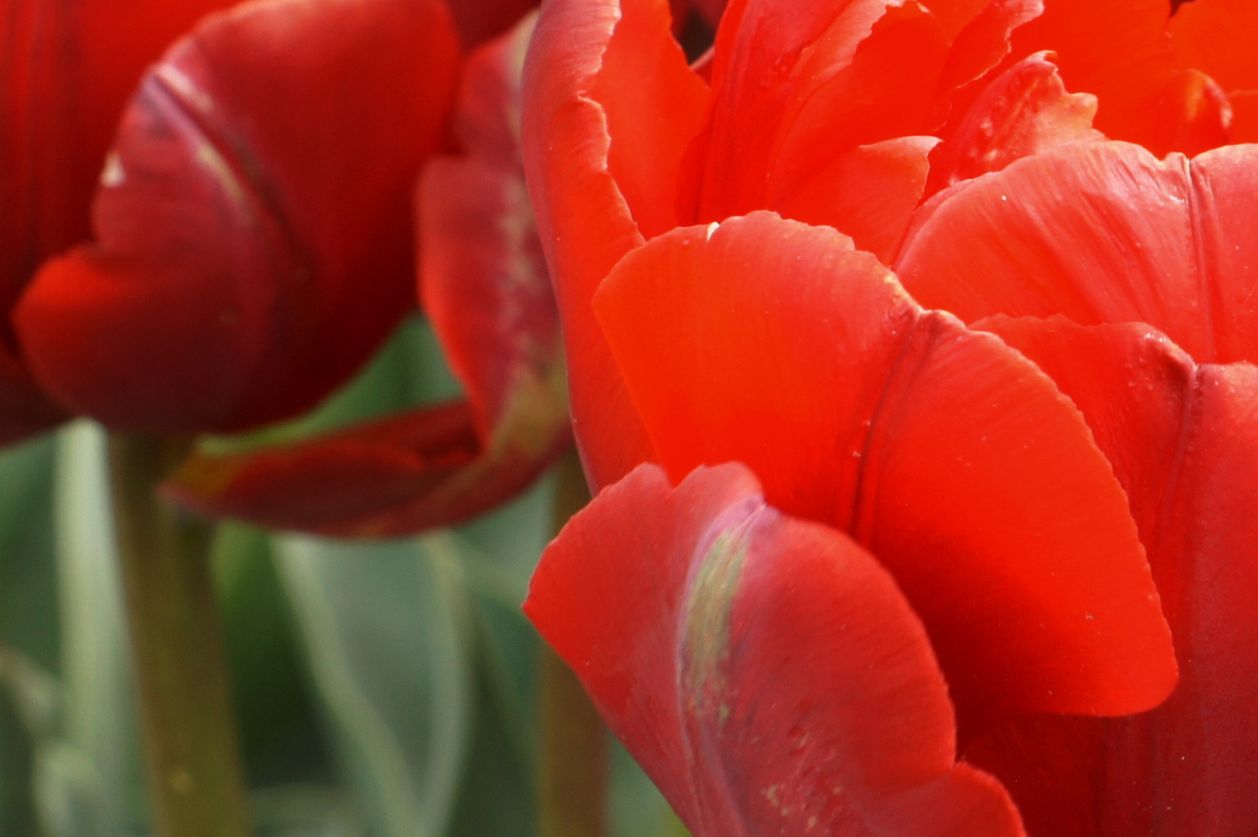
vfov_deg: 6.0
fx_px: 7929
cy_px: 594
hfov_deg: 9.0
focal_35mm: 227
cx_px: 1183
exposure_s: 1/80
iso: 200
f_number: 11
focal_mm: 50
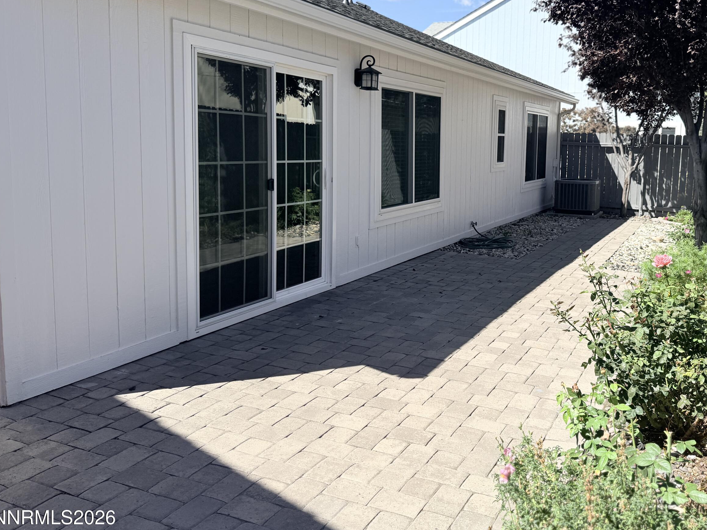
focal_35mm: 31
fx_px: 633
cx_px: 447
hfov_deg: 57.5
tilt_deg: -5.3
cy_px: 207
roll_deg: -0.4
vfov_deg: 45.1
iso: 80
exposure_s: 1/6173
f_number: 1.78
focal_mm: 6.76
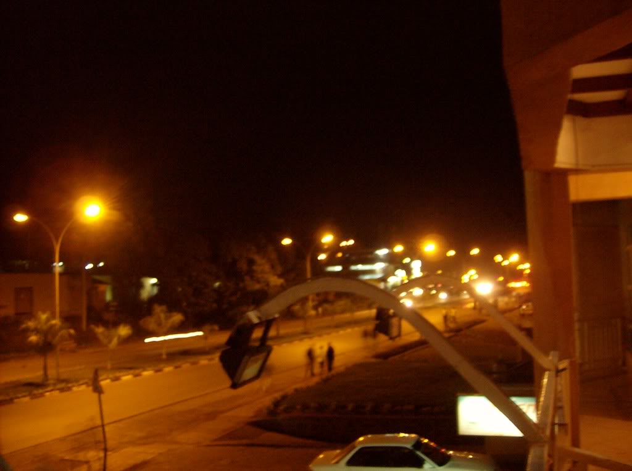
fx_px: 656
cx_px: 316
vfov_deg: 39.5
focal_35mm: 36
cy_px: 236
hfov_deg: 51.5
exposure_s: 1/1.35
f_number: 2.8
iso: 200
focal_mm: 6
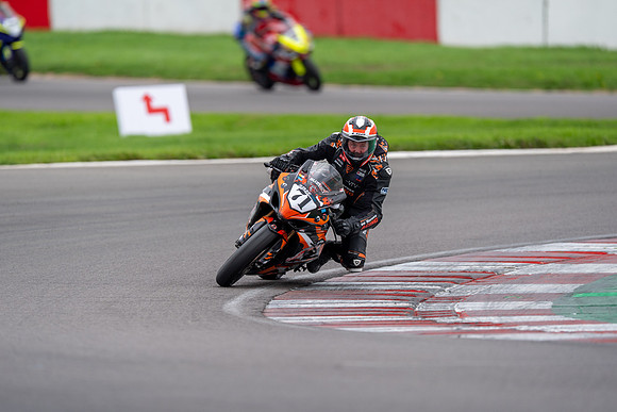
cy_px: 206
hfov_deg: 3.4
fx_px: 10295
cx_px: 309
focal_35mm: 601
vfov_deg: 2.3
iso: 320
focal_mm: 600
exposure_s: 1/400
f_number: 5
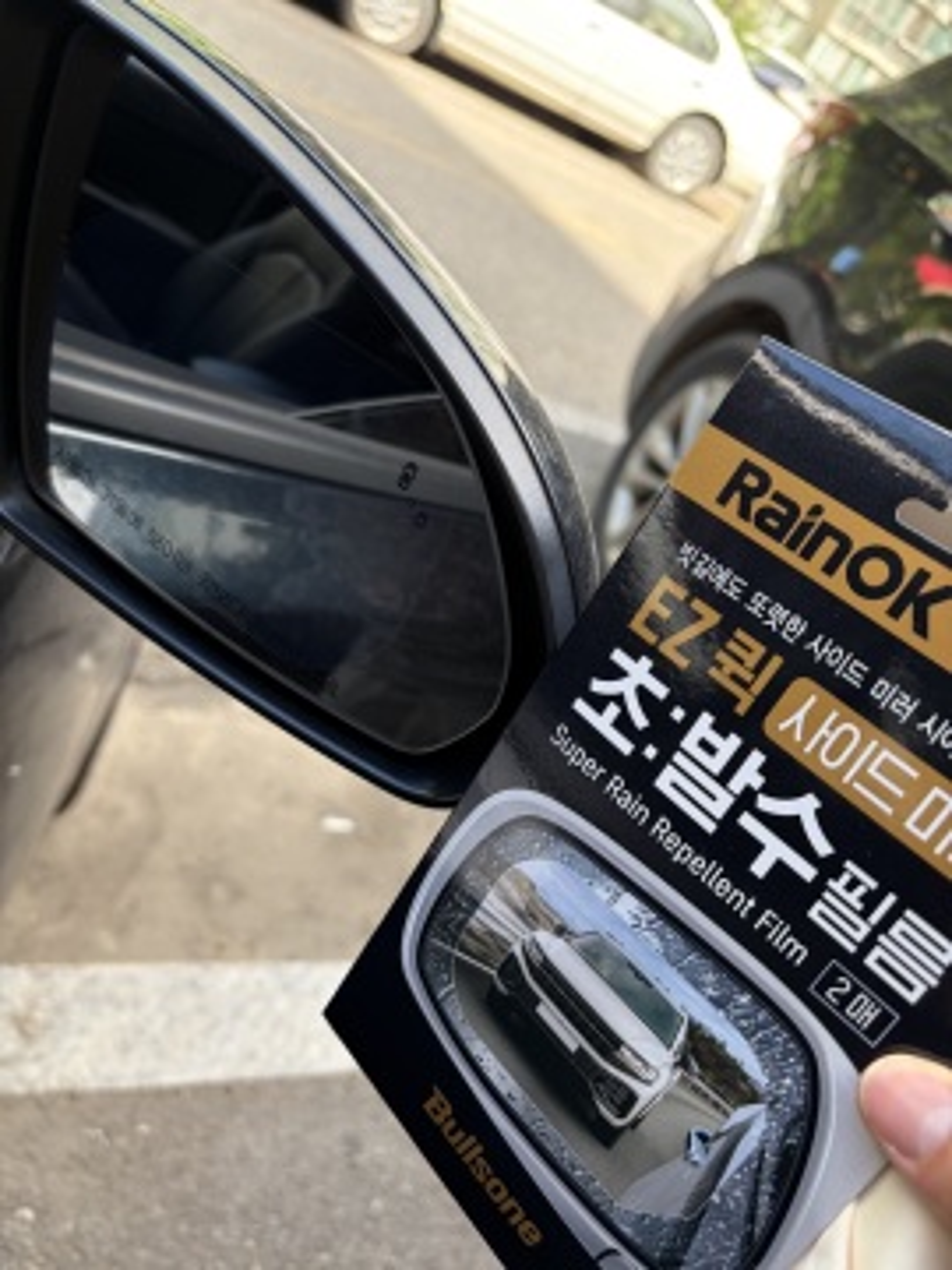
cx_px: 476
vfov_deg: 67.3
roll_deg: -31.2
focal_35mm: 26
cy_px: 635
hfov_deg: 53.1
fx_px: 953
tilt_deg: -32.4
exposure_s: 1/198
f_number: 1.6
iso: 40
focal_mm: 5.96
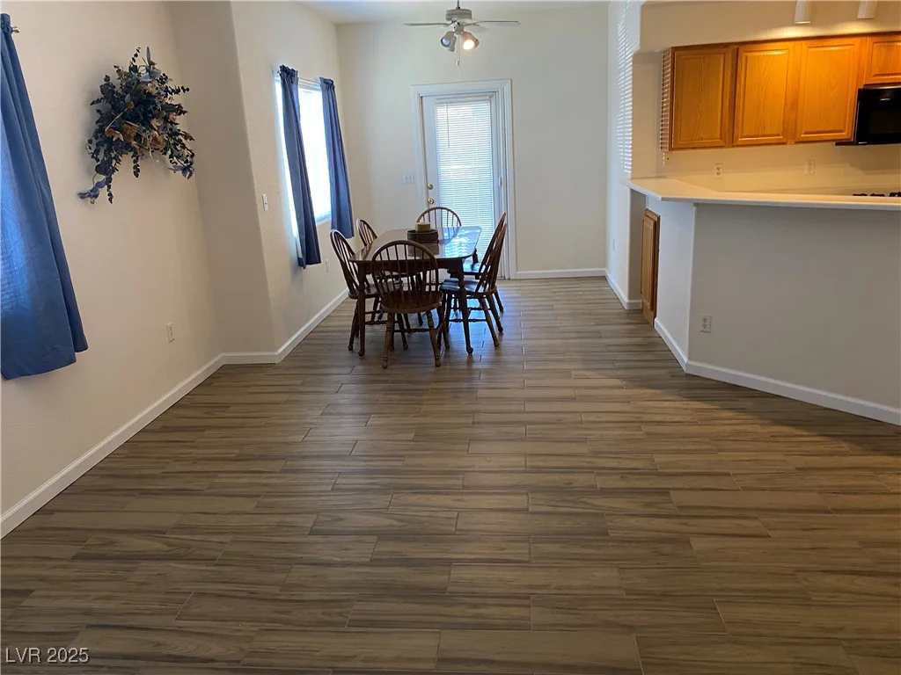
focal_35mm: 26
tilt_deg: -17.6
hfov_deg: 67.3
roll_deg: +3.2
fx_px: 677
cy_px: 338
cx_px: 450
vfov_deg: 53.1
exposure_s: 1/60
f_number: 1.8
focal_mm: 4.25
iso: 200
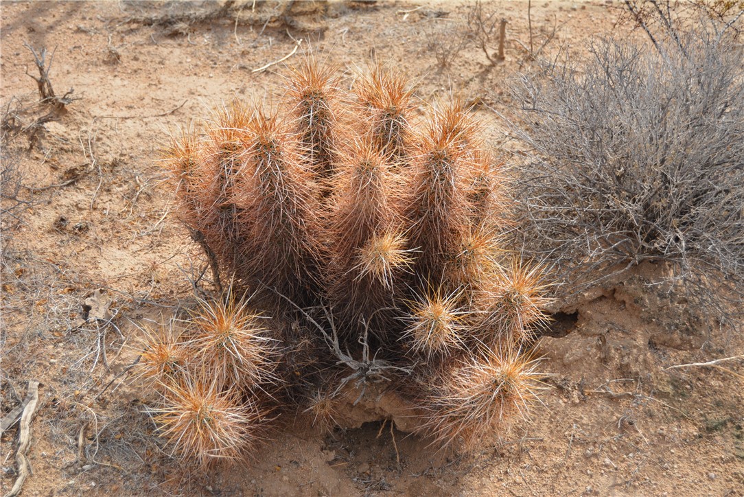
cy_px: 248
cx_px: 372
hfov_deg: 29.8
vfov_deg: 20.2
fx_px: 1396
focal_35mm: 68
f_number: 5.6
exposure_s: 1/1600
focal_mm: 45
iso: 400
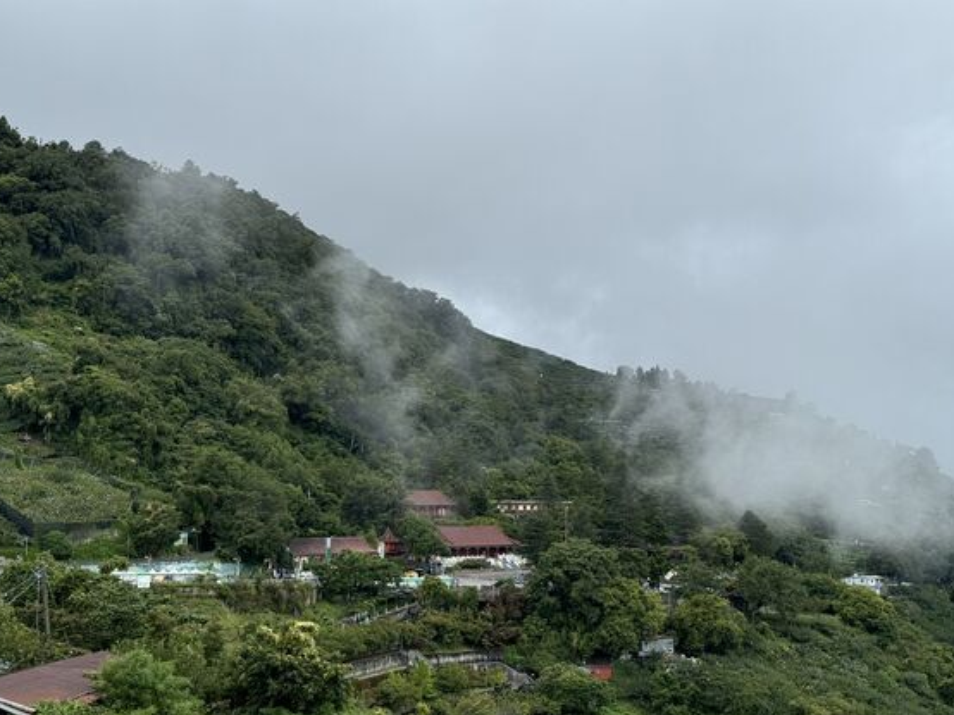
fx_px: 1432
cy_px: 386
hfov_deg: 36.8
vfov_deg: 28.0
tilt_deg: +4.2
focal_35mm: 52
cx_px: 489
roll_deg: -0.5
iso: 64
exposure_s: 1/2833
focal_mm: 6.76
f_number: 1.78
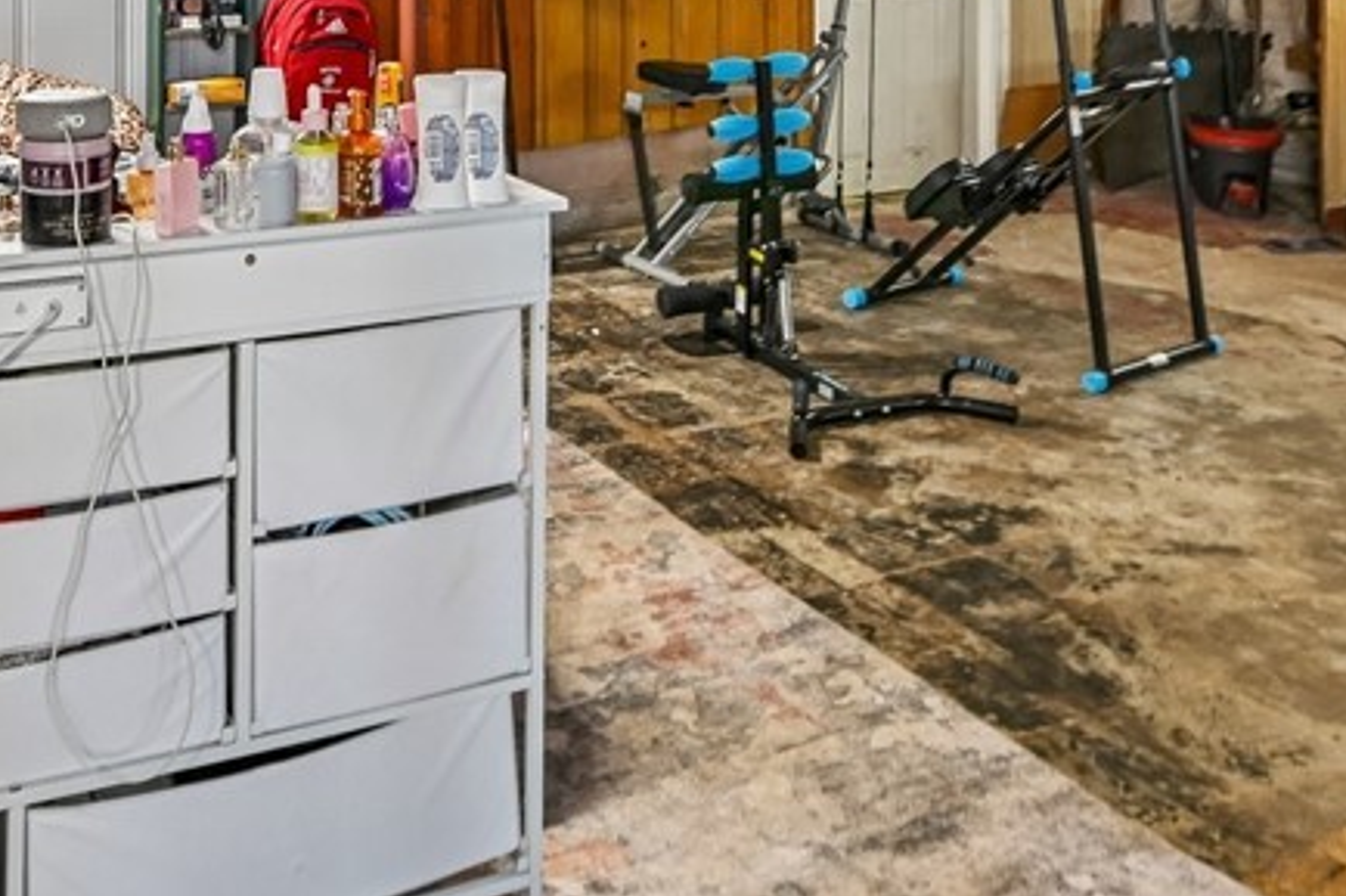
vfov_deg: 29.1
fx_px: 1495
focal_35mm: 40
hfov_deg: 46.7
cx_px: 332
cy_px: -160
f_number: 6.3
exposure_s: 1/20
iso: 1000
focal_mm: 16
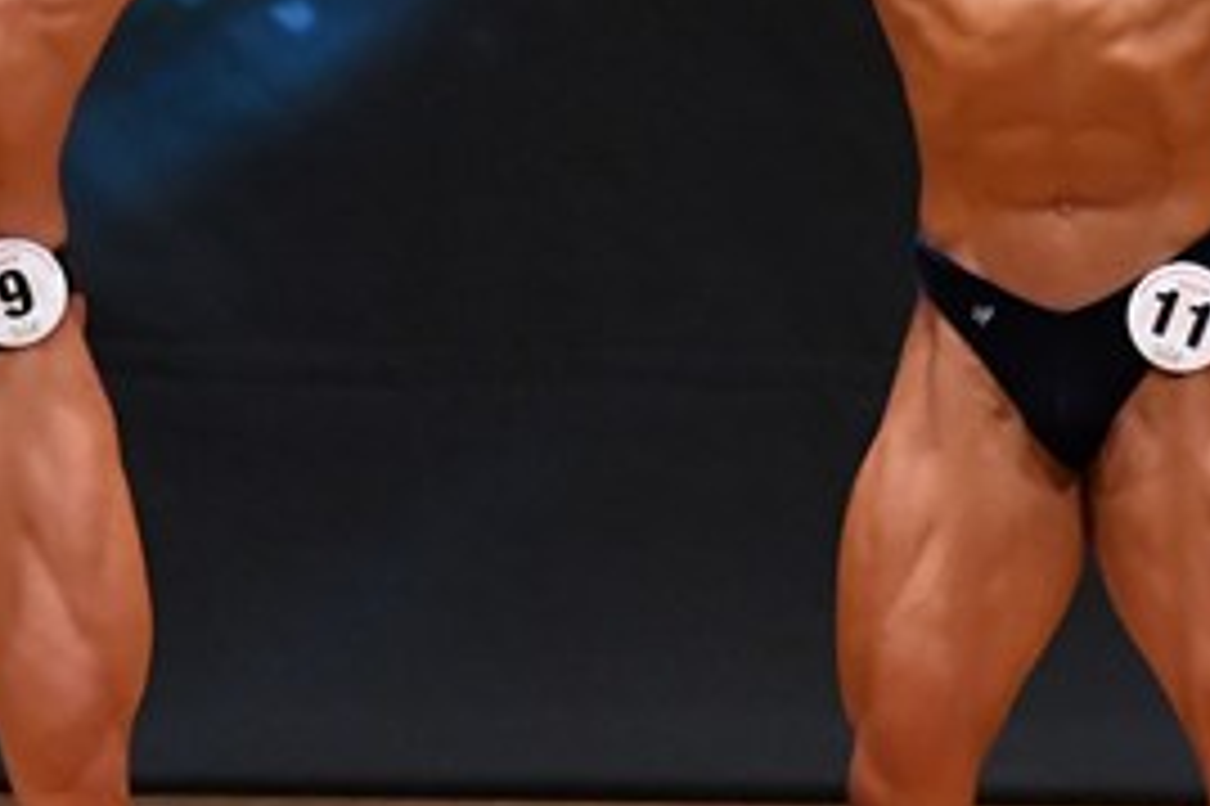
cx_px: 403
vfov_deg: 1.9
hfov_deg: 2.8
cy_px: 405
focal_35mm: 736
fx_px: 24722
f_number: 5.6
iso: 6400
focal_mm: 170
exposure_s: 1/400
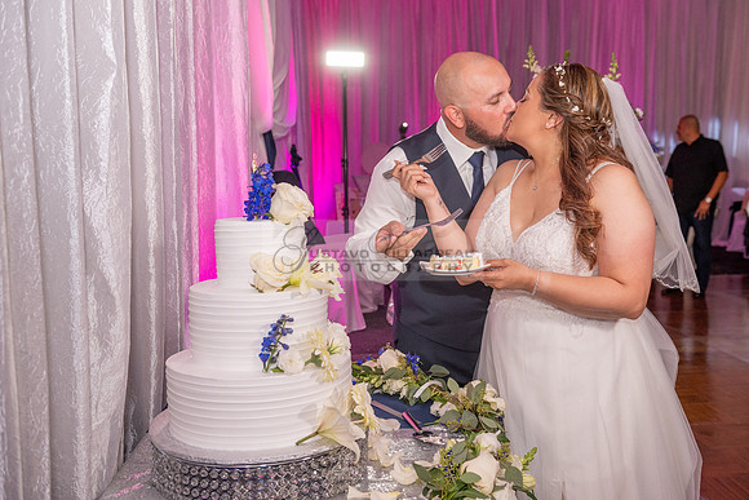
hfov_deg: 53.1
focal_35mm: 36
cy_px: 250
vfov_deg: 36.9
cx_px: 374
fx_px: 749
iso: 1600
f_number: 4.5
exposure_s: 1/200
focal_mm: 36
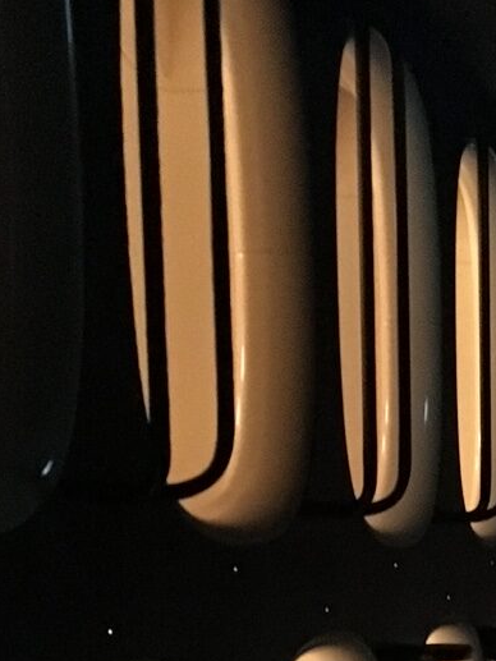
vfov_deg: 16.0
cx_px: 695
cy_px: 982
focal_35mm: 113
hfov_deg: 12.6
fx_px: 2158
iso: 1000
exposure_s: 1/15
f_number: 2.2
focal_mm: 4.15
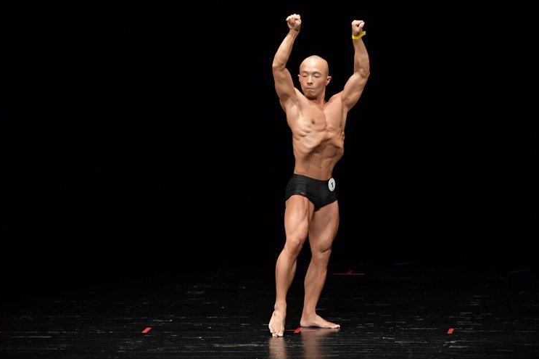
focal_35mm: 266
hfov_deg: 7.7
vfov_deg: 5.2
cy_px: 180
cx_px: 277
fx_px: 3981
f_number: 5.6
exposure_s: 1/400
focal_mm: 170
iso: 3200
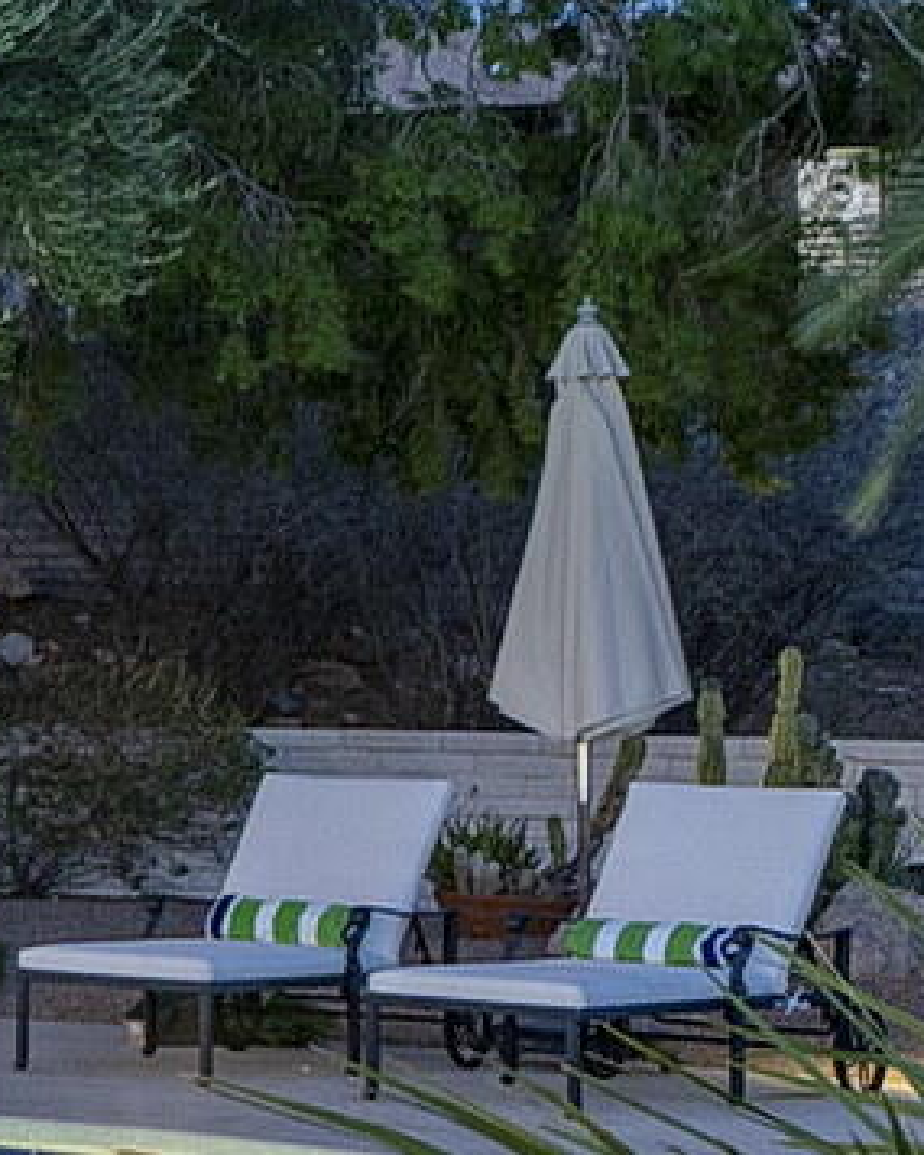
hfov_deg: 9.3
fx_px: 4032
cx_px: -2146
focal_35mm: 118
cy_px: 548
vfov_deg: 16.3
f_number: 4
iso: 200
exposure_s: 1
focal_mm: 16
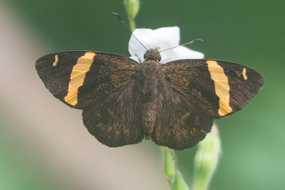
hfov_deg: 2.1
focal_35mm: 972
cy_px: 108
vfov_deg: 1.4
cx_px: 165
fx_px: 7697
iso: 800
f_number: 3.2
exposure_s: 1/200
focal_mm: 150
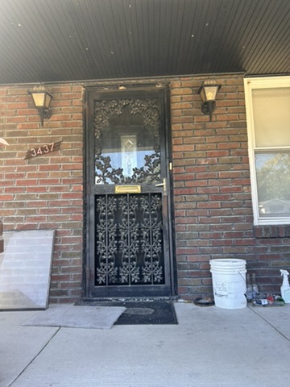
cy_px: 194
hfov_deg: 53.1
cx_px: 145
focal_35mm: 26
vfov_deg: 67.3
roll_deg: +2.4
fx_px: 290
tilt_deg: +8.9
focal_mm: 5.7
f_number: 1.5
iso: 40
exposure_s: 1/158
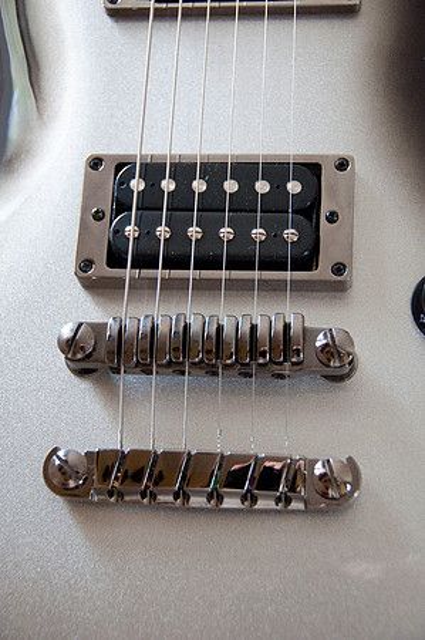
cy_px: 320
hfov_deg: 17.5
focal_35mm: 78
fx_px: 1384
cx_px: 212
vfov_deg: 26.0
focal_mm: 52
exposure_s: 1/80
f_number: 4.8
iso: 2800
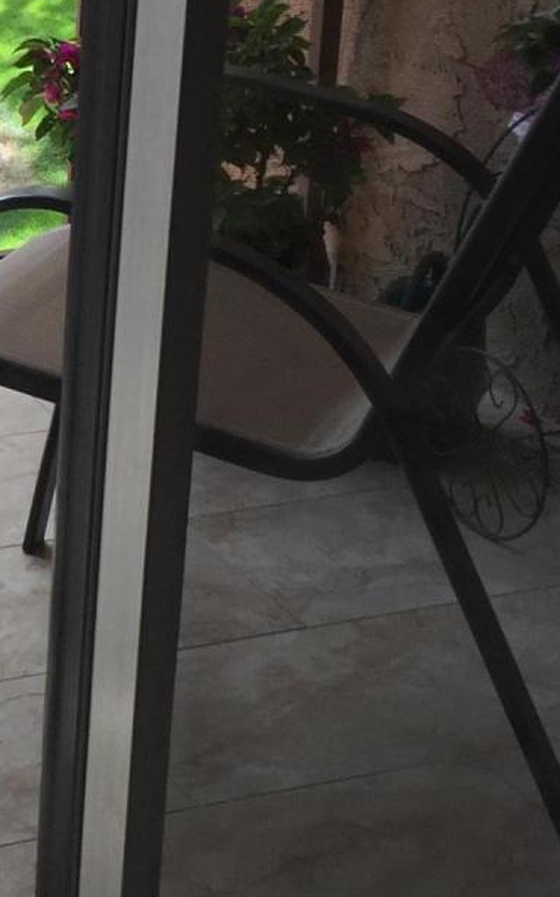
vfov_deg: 20.6
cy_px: 418
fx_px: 2469
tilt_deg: -22.6
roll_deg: -0.5
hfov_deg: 12.2
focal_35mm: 101
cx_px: -324
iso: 32
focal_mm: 4.15
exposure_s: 1/121
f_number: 2.2
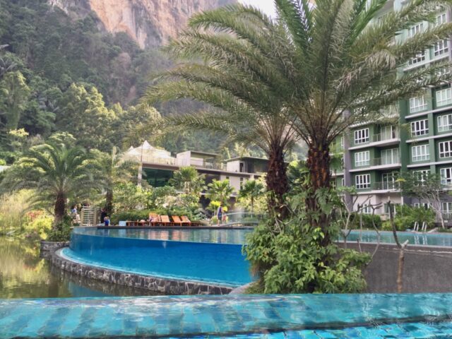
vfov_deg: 48.2
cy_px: 170
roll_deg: -1.4
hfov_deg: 61.7
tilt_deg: +7.7
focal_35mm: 29
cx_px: 226
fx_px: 379
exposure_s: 1/241
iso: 32
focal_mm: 4.15
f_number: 2.2
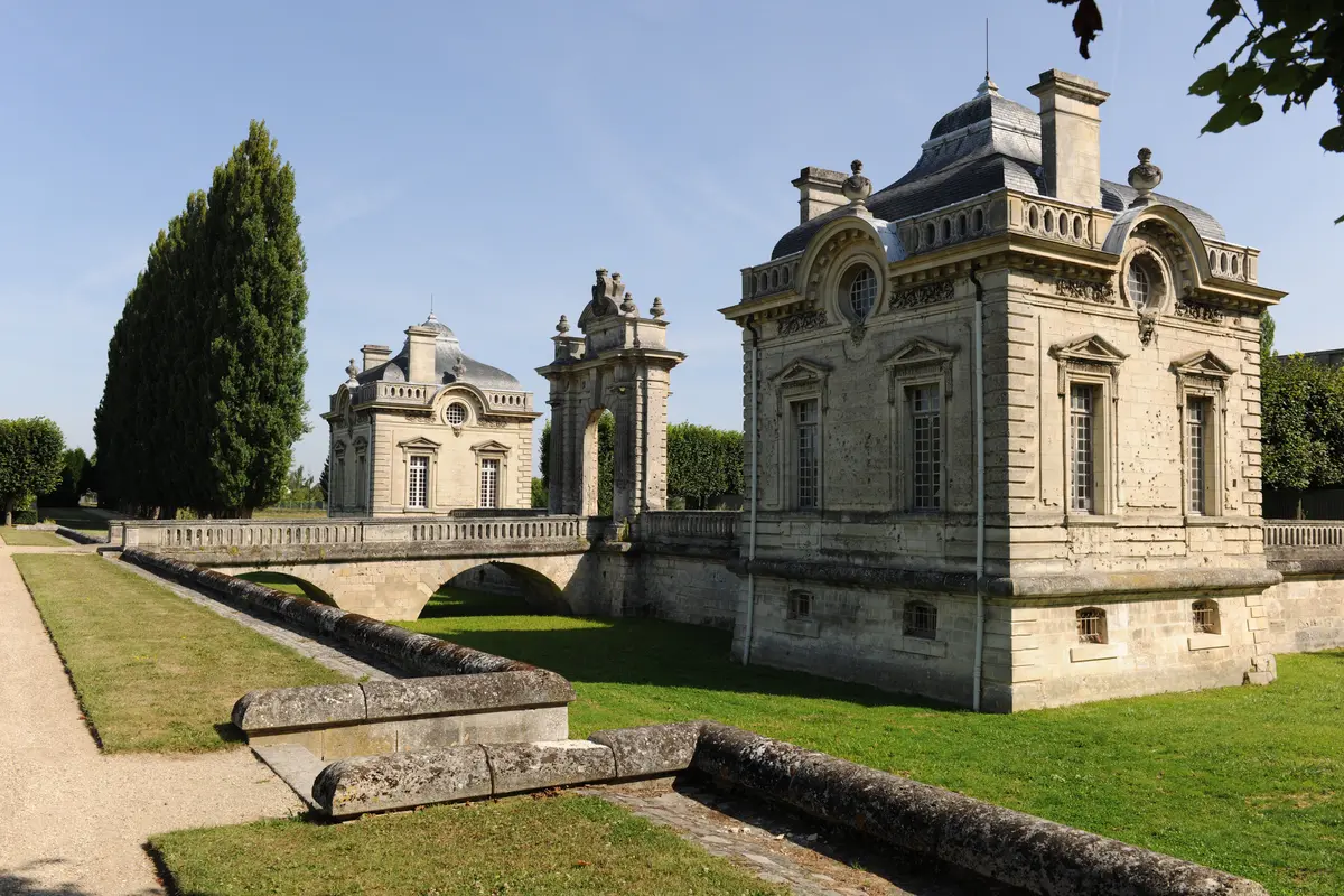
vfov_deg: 42.3
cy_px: 448
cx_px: 672
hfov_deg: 60.3
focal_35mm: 31
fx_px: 1157
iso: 200
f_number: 9
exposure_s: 1/320
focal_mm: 31
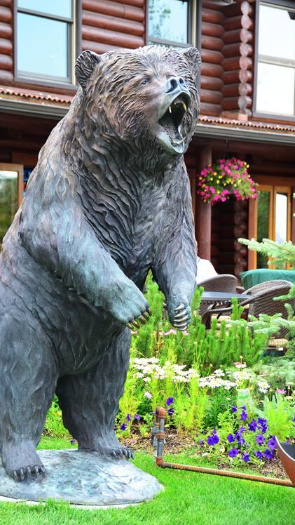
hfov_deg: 13.7
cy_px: 260
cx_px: 122
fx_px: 1231
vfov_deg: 24.0
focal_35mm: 89
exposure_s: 1/20
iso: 200
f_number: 4.8
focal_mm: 55
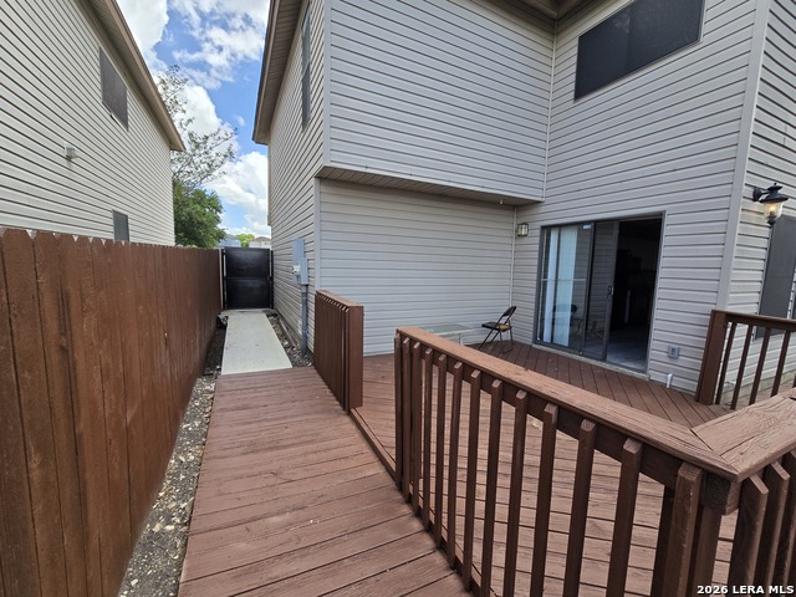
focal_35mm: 13
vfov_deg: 89.9
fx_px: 299
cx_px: 398
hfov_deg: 106.2
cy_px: 298
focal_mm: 2.2
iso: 50
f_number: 2.2
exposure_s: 1/758
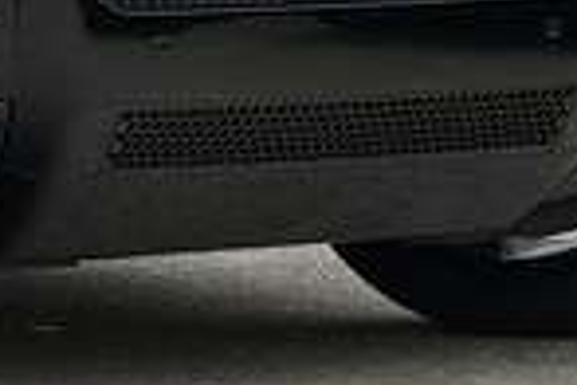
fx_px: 6875
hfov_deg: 4.8
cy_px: -287
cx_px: -294
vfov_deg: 3.2
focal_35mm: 429
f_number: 7.1
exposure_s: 1/125
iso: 1000
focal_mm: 105
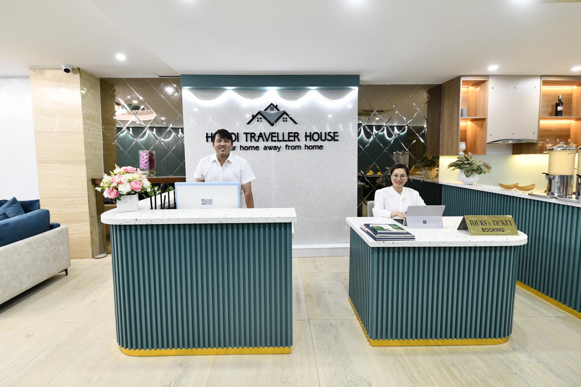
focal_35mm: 14
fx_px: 226
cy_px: 172
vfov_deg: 80.9
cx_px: 282
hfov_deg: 104.2
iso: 800
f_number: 4
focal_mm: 12
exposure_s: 1/40
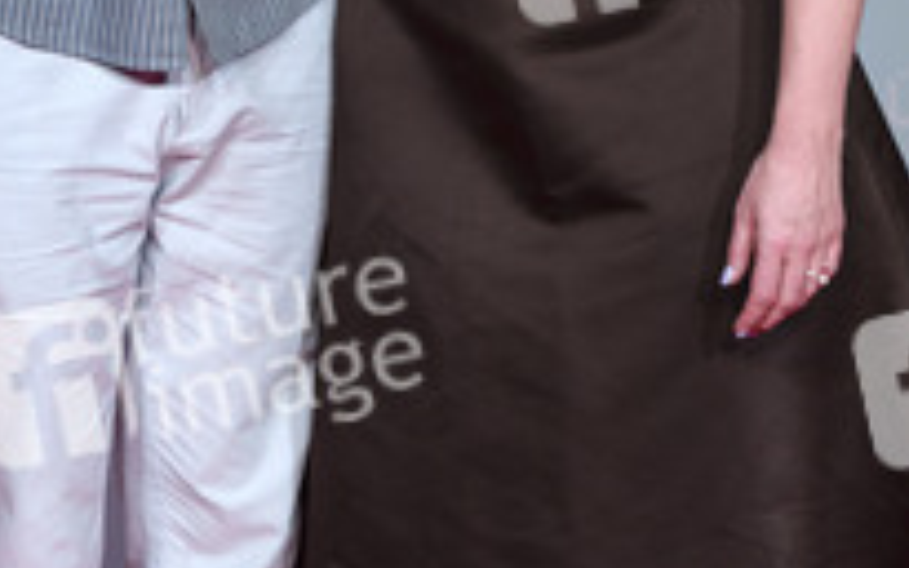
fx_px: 3443
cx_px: 324
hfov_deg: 15.0
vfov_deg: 9.2
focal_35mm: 139
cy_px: -302
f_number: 3.5
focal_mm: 70
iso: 500
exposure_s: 1/160
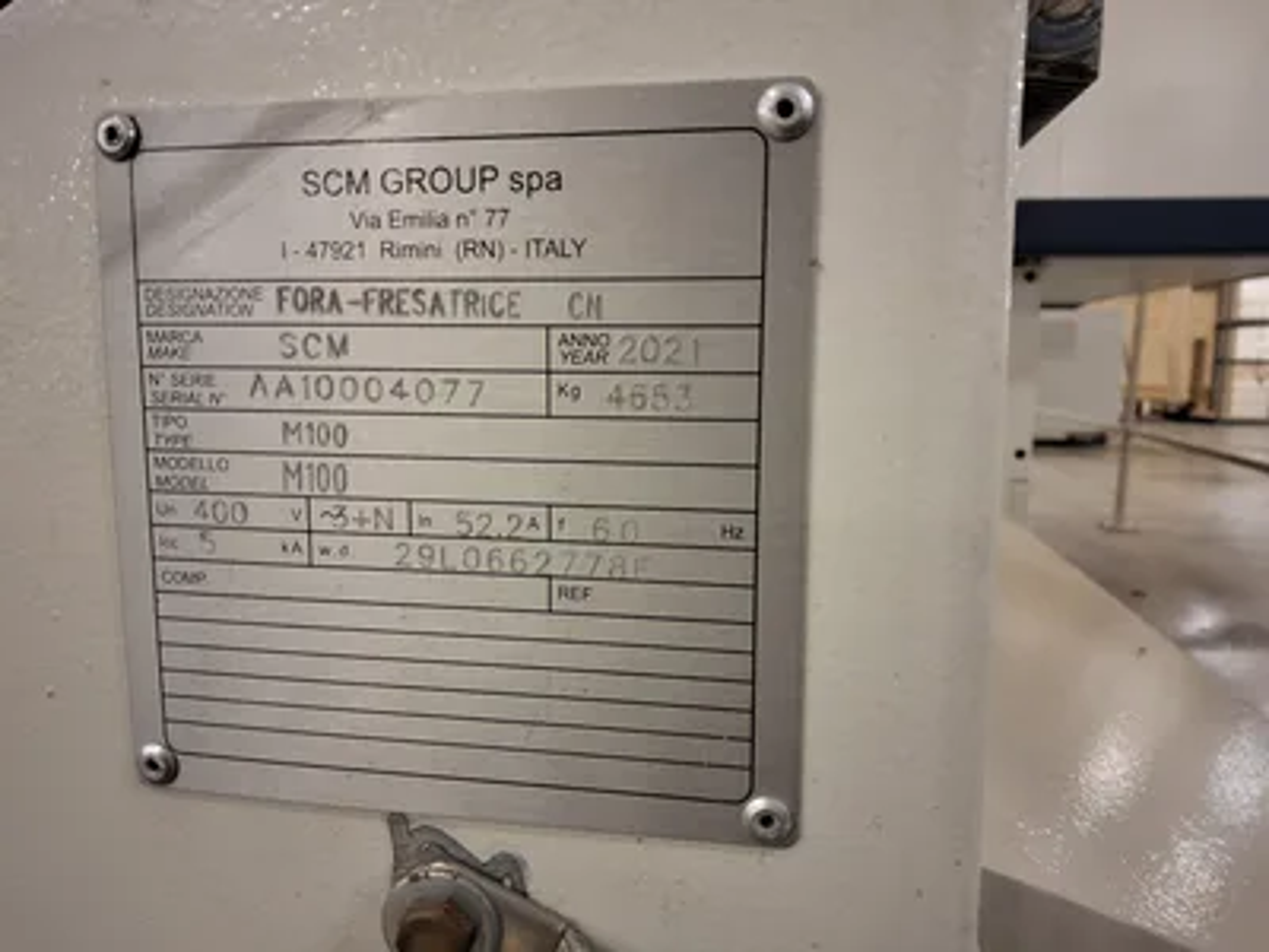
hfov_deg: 69.4
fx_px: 916
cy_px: 476
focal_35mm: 25
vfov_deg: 54.9
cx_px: 634
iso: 400
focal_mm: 3.08
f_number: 2
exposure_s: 1/24
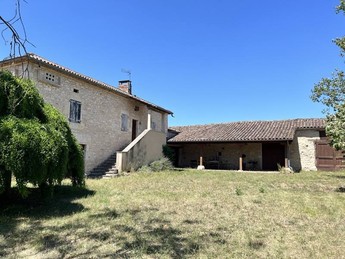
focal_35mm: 26
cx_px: 172
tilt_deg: +5.7
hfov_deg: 67.3
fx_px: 259
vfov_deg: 53.1
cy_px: 130
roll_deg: -0.6
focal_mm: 5.1
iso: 50
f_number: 1.6
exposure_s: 1/2410
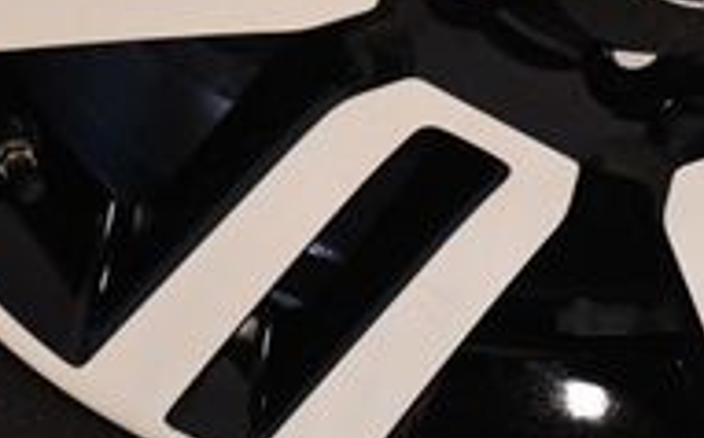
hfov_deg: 10.7
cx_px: 656
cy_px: -151
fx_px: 3738
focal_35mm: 195
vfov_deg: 6.7
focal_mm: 38
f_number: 4.2
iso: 3200
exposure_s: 1/125
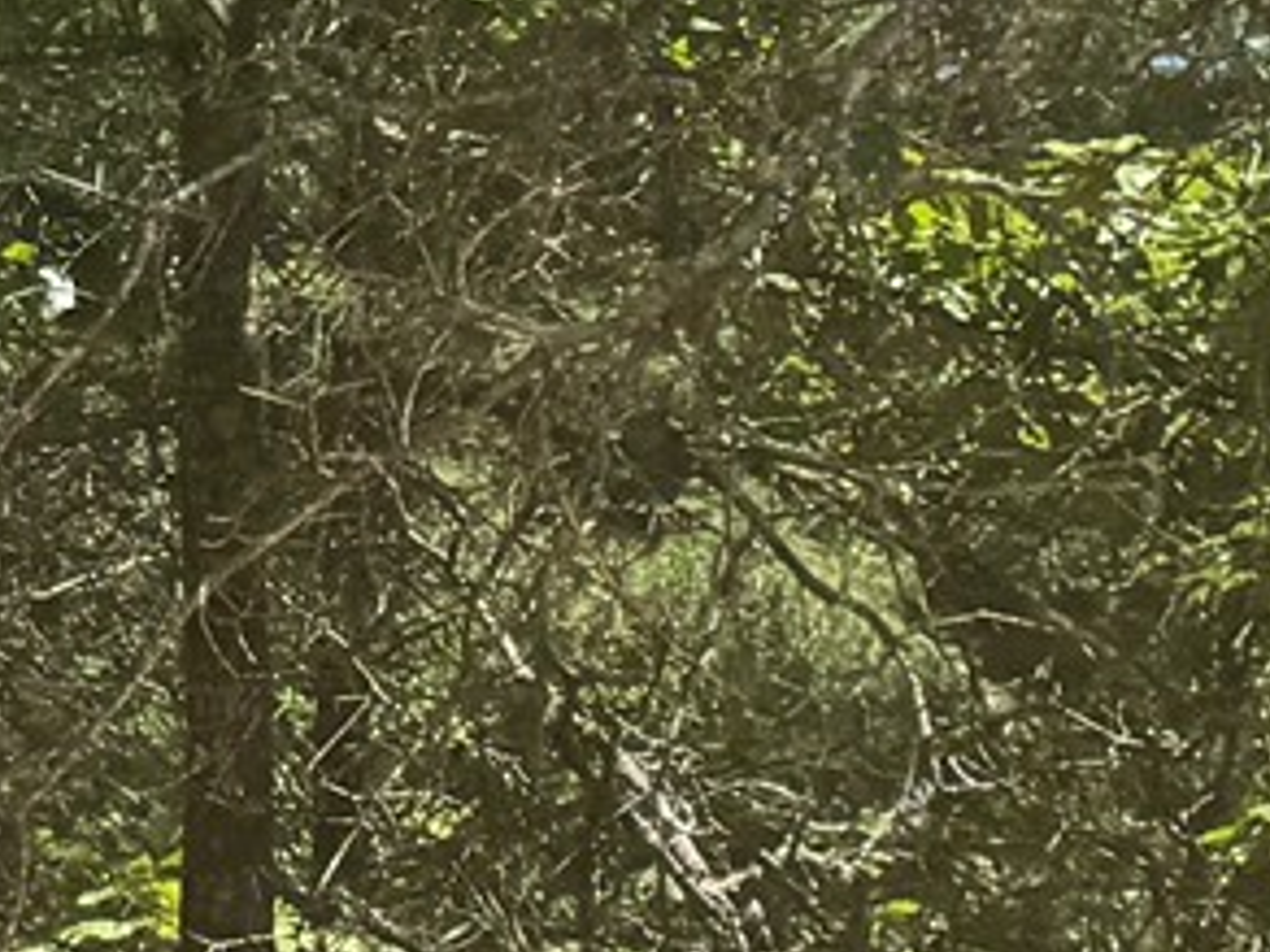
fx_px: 5797
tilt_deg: +5.6
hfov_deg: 10.2
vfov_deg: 9.4
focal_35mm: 158
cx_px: -2136
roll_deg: -3.2
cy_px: 543
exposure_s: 1/1524
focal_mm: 6.76
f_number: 1.78
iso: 80
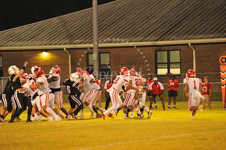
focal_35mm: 200
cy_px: 75
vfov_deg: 6.9
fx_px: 1255
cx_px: 113
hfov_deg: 10.3
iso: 5000
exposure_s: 1/160
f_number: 5
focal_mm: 200
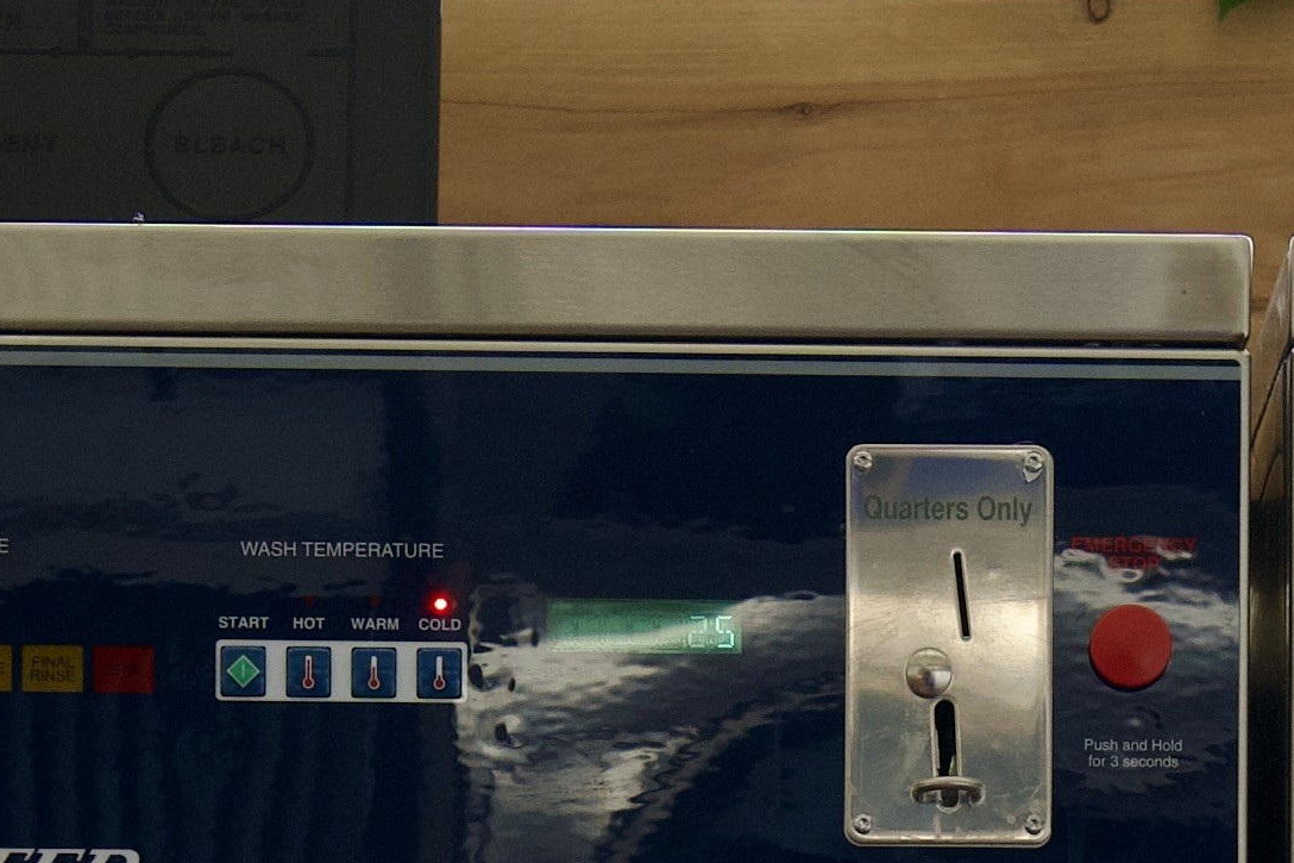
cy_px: 1436
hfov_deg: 10.6
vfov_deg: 7.0
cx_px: 1042
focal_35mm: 193
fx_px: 6936
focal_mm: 35
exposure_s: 1/125
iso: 500
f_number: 5.6
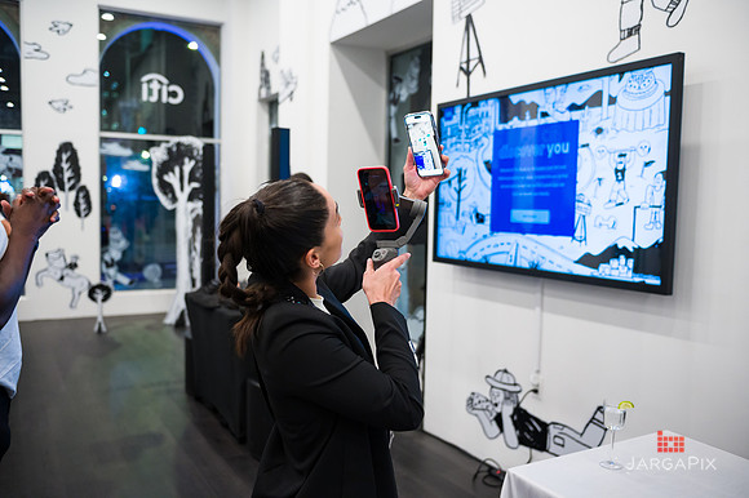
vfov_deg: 41.1
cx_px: 374
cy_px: 249
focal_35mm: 32
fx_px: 665
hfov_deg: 58.7
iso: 1600
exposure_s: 1/200
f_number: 3.2
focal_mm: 32
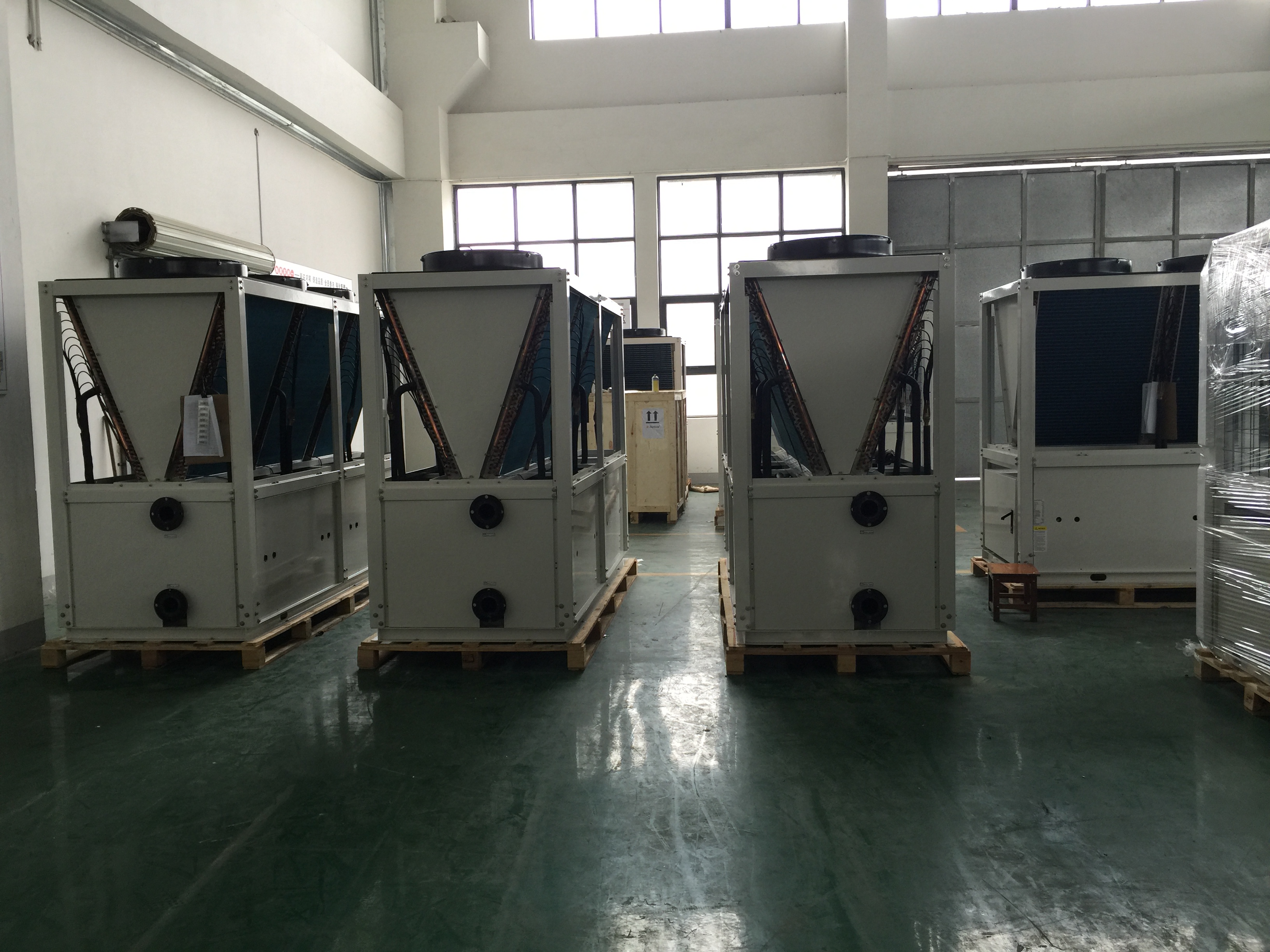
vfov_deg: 48.2
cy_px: 476
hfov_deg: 61.7
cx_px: 635
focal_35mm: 29
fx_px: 1064
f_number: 2.2
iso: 32
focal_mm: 4.15
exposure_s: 1/33
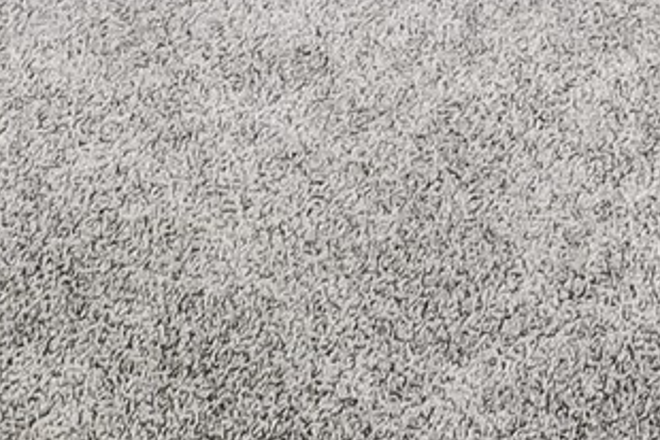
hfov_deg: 20.6
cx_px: 517
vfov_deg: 9.6
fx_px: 1797
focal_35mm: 98
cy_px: -1005
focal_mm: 14
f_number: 11
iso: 500
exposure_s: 1/20
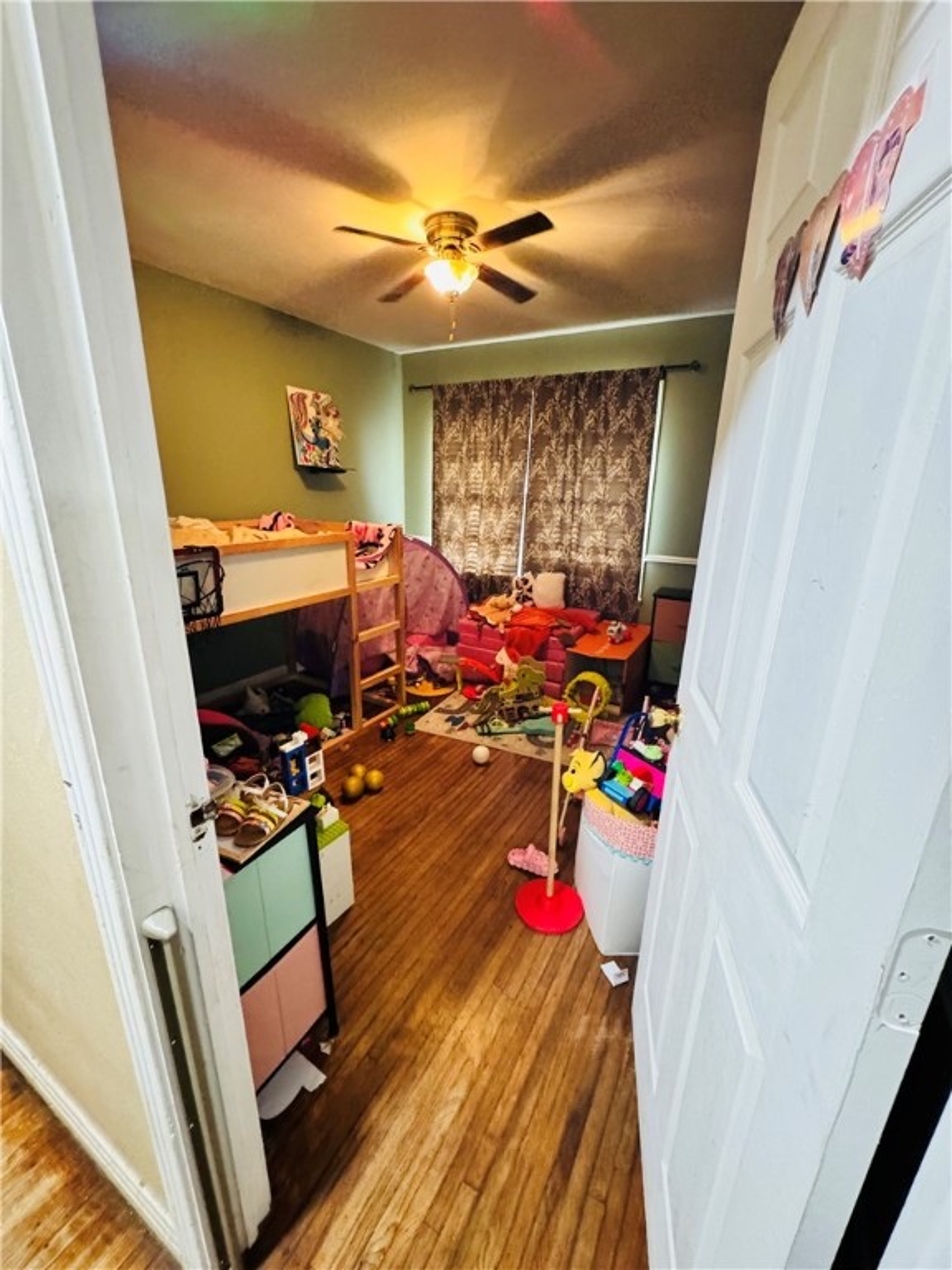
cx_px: 476
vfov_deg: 102.1
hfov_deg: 85.7
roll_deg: -1.1
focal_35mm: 14
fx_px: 513
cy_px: 635
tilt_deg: -16.3
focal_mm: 2.22
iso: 1250
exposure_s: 1/30
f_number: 2.2
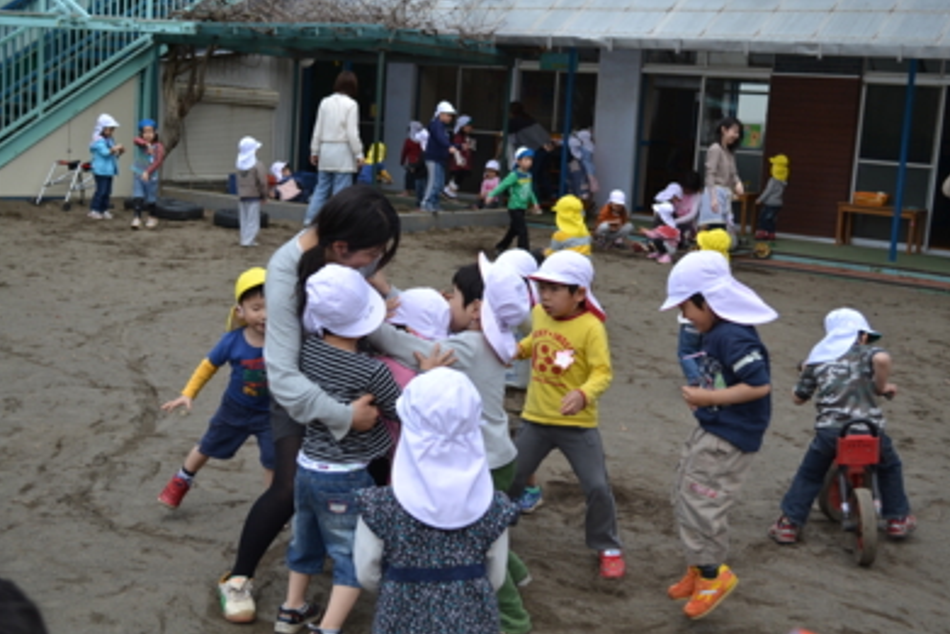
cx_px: 479
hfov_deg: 42.7
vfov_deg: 29.3
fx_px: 1214
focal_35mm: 46
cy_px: 317
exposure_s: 1/400
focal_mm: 30
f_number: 4.5
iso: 100
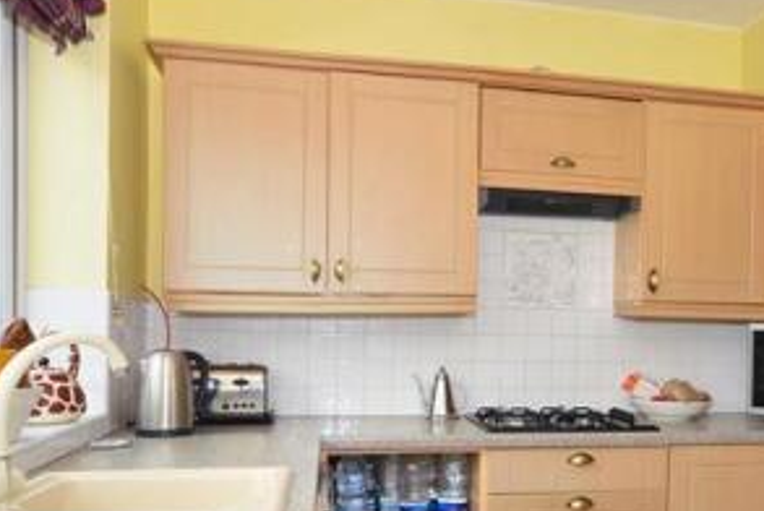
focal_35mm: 39
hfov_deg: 49.2
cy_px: 364
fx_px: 819
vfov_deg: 34.1
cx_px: 508
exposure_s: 1/100
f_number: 5.6
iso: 400
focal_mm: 11.5
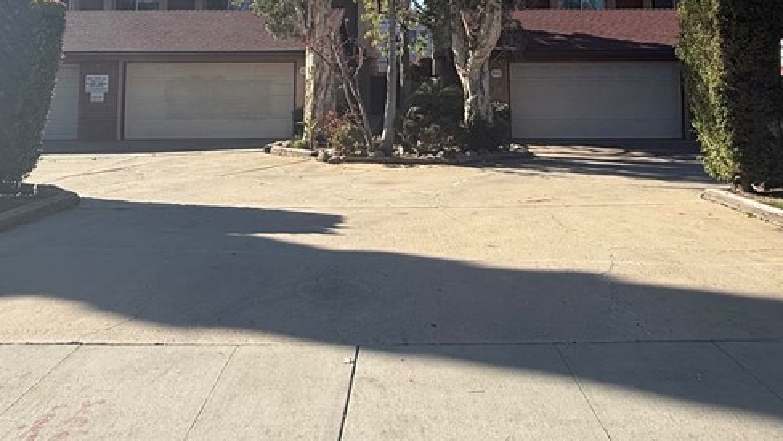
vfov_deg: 33.8
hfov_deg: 61.0
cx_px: 403
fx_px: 665
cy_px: 10
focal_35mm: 32
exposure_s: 1/1368
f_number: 2.2
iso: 50
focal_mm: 2.22
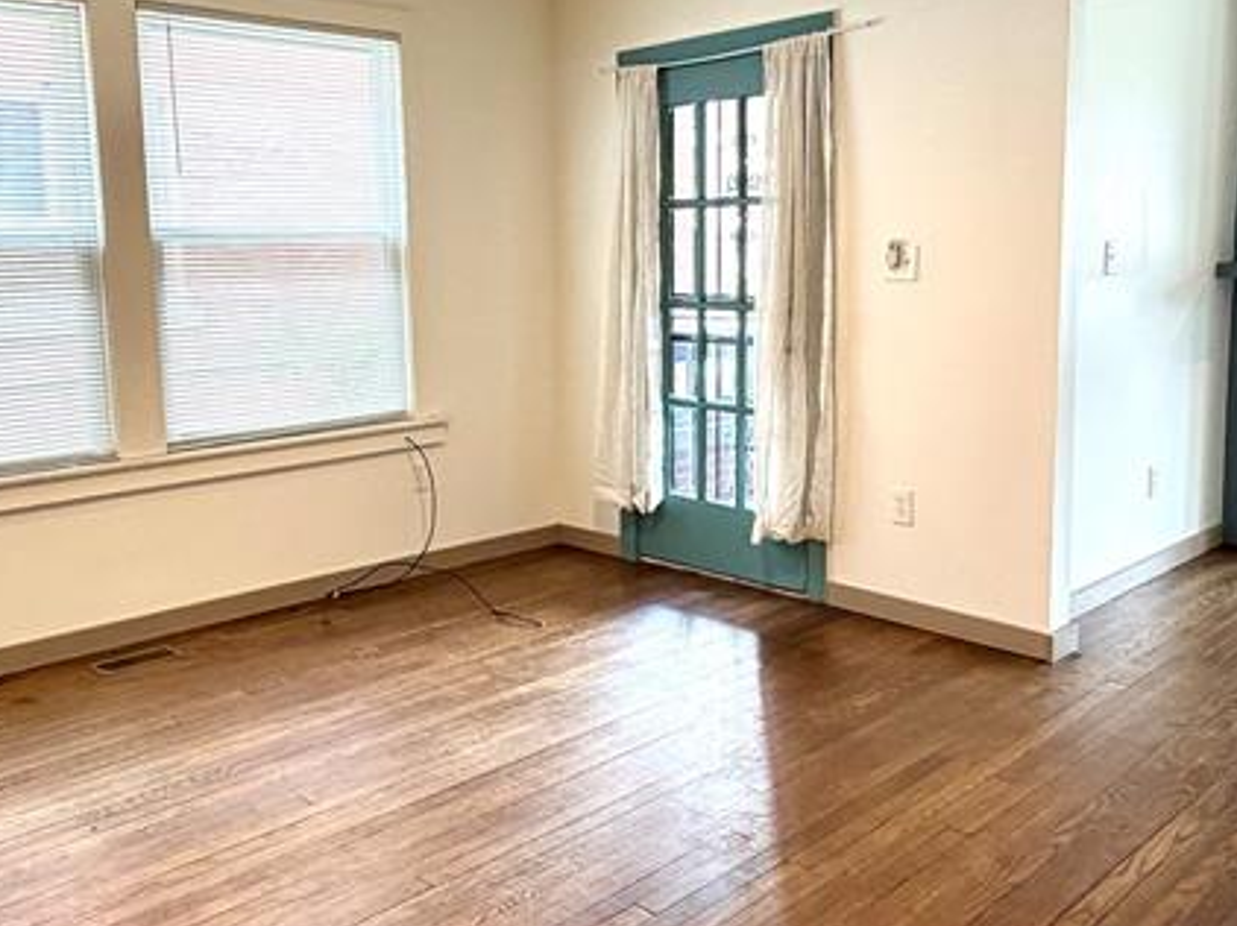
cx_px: 542
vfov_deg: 41.7
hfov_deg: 53.8
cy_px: 410
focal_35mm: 34
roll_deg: +1.3
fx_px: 1214
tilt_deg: -7.9
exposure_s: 1/60
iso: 200
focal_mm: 2.22
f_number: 2.2
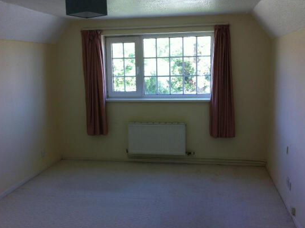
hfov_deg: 49.0
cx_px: 154
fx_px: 334
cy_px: 113
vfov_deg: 37.7
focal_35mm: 38
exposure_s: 1/60
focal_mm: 3.85
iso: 100
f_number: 2.8
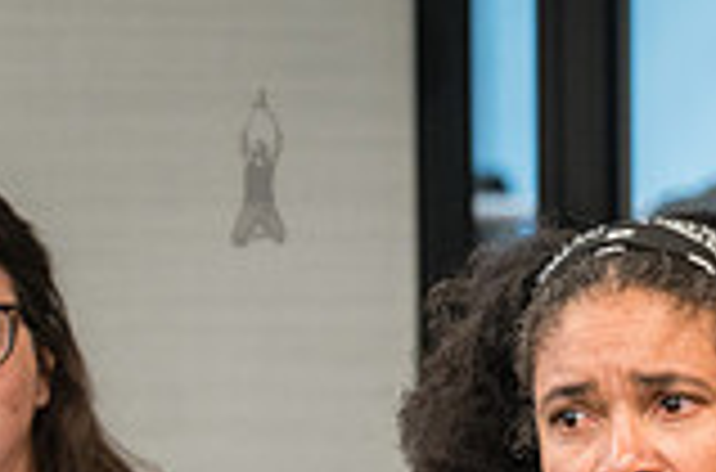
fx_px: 6881
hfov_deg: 5.9
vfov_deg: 3.9
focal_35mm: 347
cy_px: 752
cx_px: 1207
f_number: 4
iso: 2000
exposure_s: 1/100
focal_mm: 85
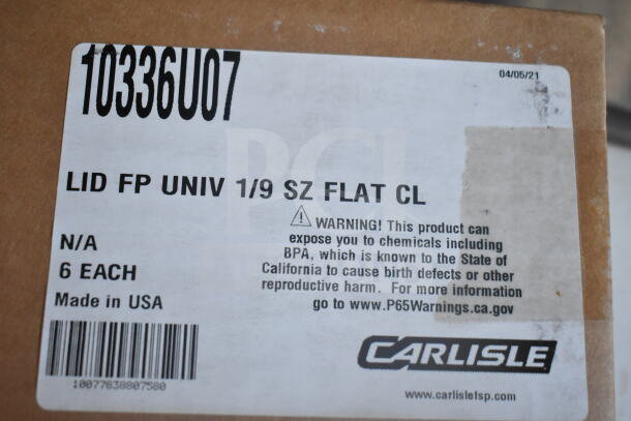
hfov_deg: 45.0
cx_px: 316
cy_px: 210
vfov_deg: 30.9
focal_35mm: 44
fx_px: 763
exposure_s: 1/50
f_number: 4.2
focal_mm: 29
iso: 2800
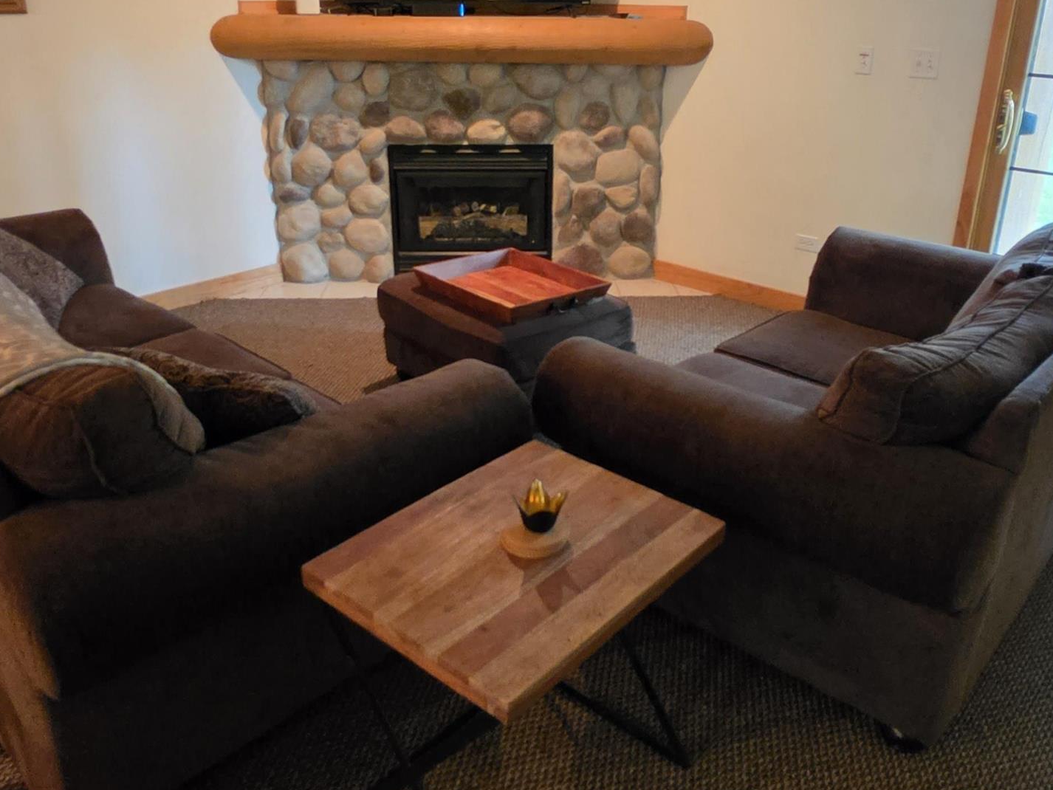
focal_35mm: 28
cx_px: 555
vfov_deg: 49.6
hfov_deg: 63.4
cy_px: 335
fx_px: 852
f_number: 1.9
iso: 800
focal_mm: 2.2
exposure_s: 1/60
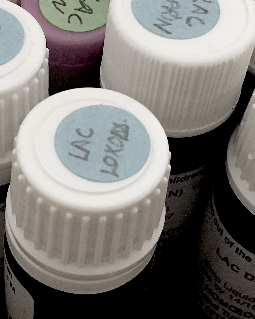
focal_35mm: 82
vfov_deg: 23.3
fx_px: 774
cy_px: 135
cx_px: 77
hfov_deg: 18.6
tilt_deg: -47.6
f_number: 2.2
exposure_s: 1/33
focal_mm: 4.15
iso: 200
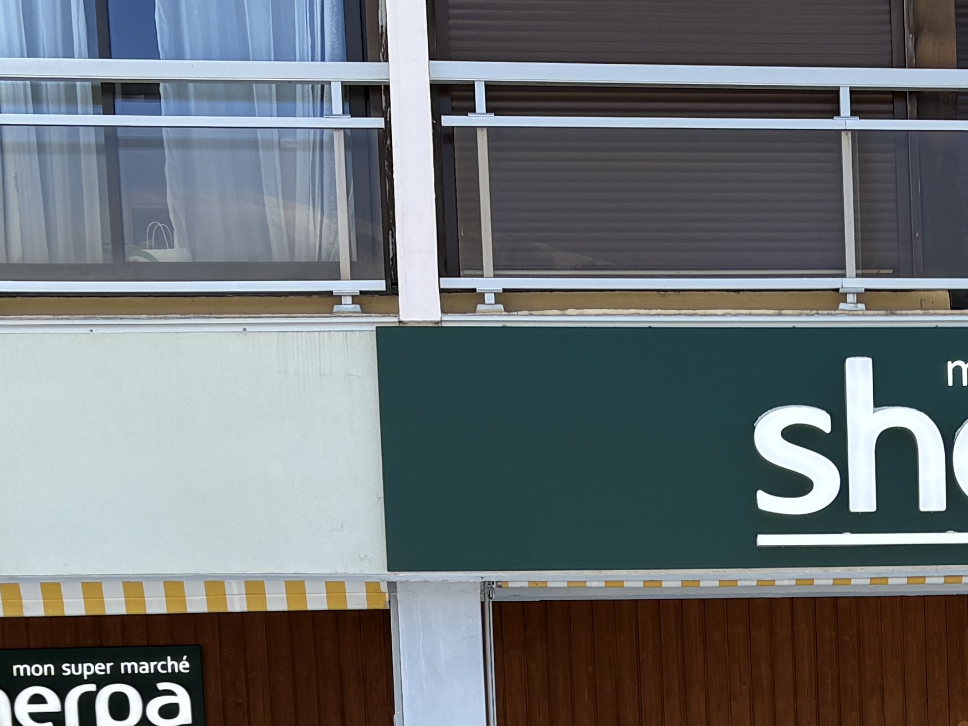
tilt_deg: -4.4
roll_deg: +2.4
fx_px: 2377
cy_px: 1060
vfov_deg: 16.0
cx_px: 802
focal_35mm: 85
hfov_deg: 22.6
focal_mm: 5.96
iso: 50
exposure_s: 1/830
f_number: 1.6
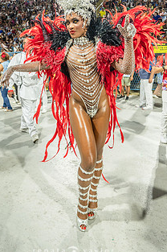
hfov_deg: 46.2
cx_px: 72
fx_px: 195
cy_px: 85
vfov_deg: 63.9
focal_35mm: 28
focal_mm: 19.5
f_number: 4
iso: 1800
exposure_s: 1/320
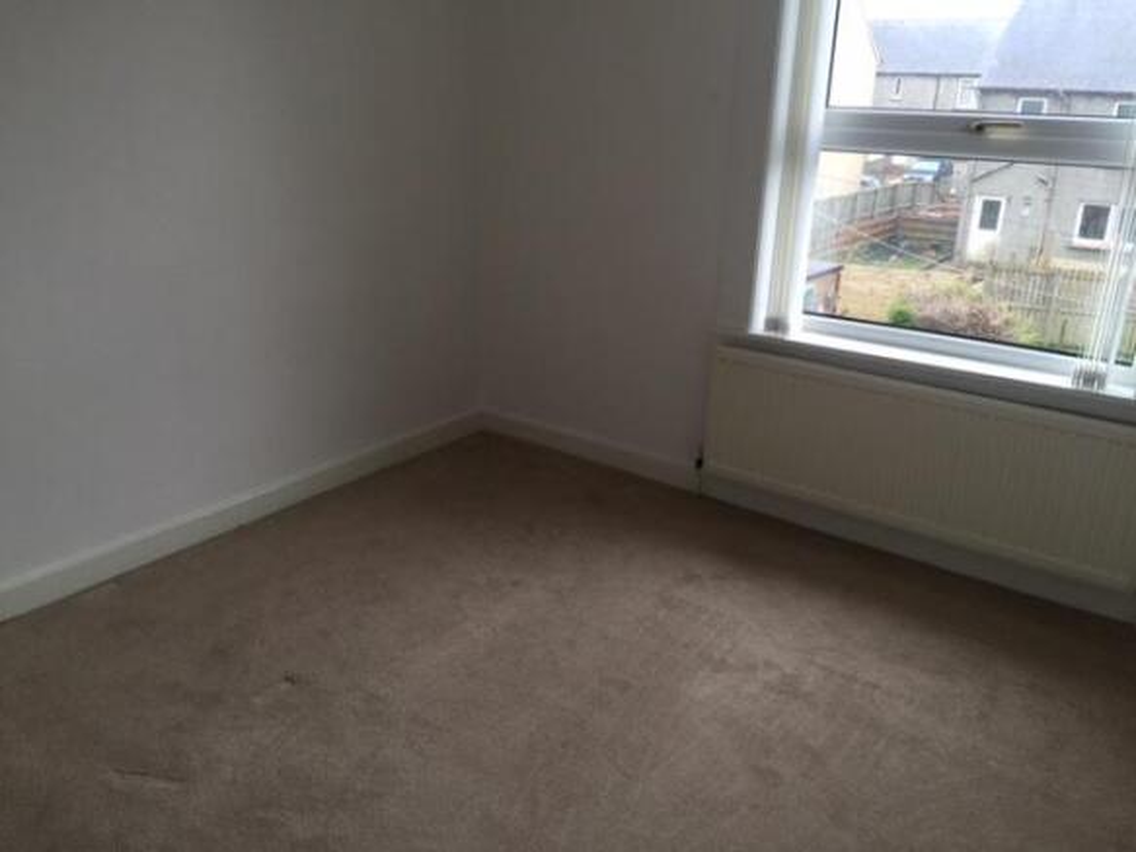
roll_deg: -1.8
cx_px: 568
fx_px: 952
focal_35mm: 29
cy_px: 426
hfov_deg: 61.7
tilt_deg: -19.9
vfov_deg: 48.2
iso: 32
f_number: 2.2
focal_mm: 4.15
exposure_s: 1/40
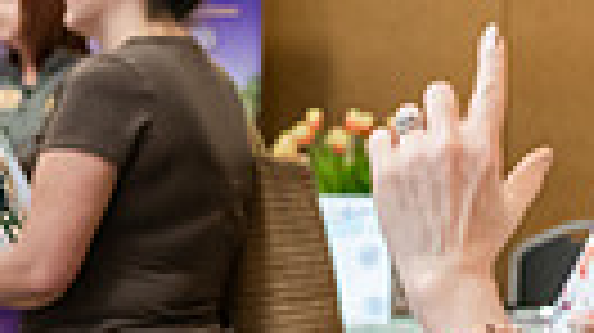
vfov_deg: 5.5
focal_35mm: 221
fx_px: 3478
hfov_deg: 9.7
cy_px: -65
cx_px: 4
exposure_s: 1/125
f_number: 3.2
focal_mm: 48
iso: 2000
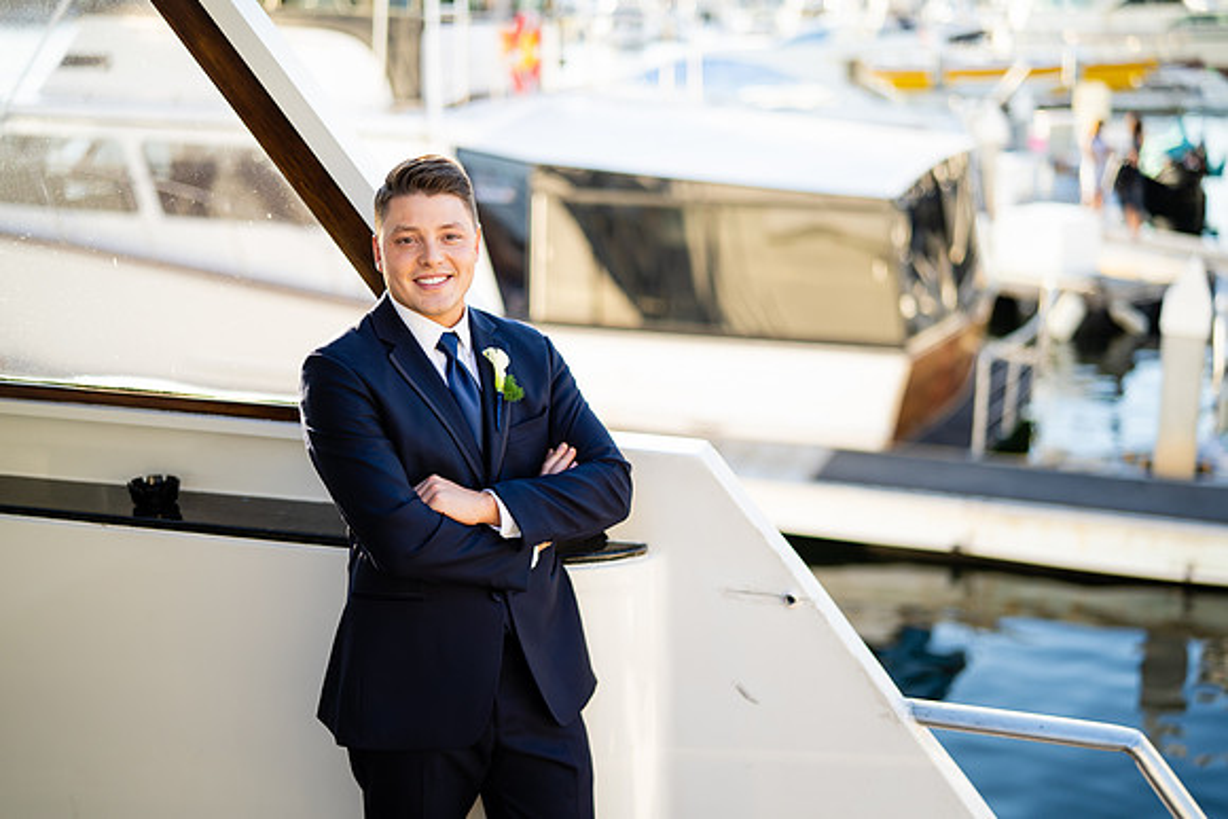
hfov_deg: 39.6
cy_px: 410
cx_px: 614
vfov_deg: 27.0
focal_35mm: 50
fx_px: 1706
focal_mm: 50
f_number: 1.4
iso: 160
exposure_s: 1/1250
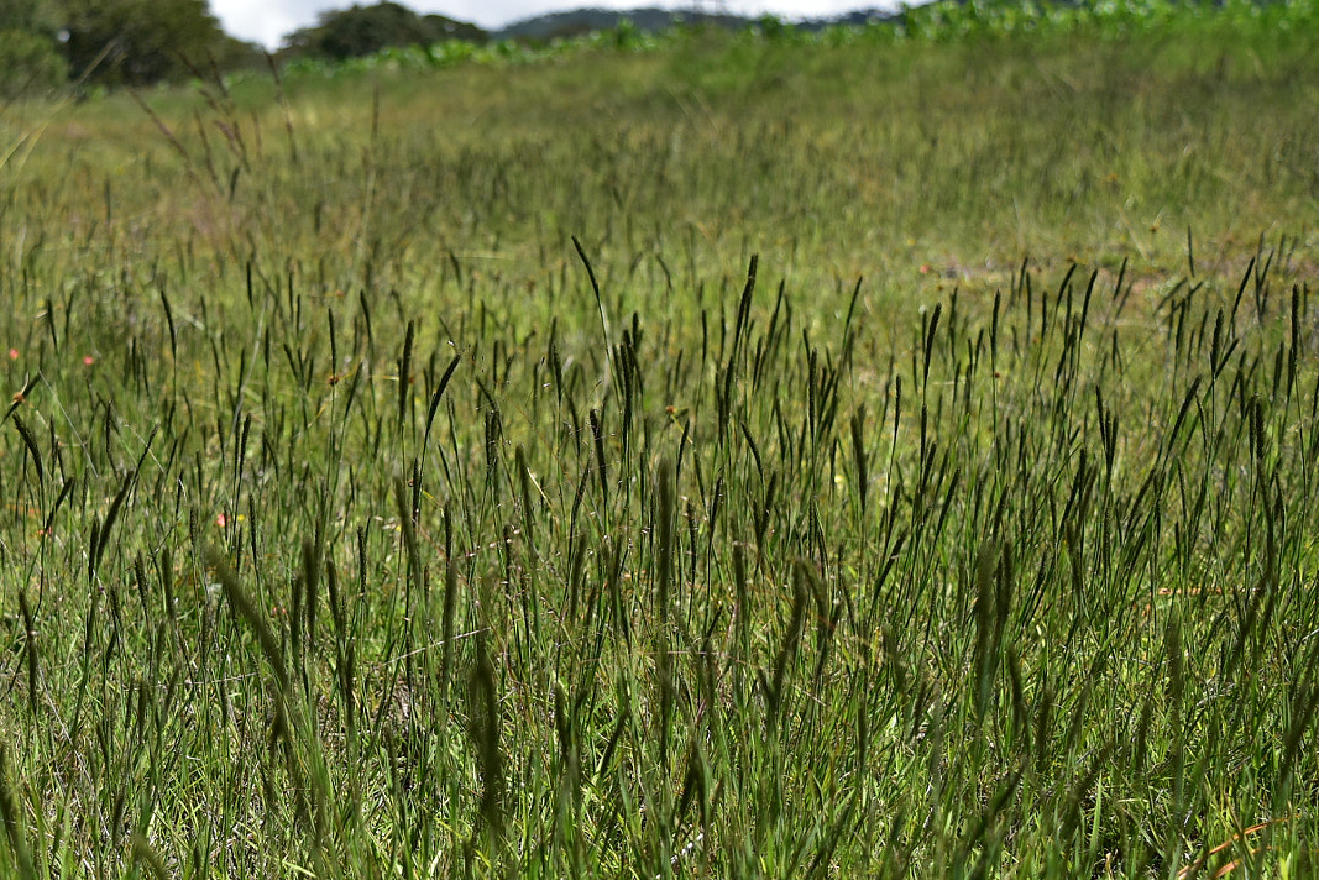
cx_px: 354
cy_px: 617
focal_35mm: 54
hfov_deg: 36.1
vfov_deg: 24.9
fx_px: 1979
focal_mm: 24
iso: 160
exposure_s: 1/1250
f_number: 4.5
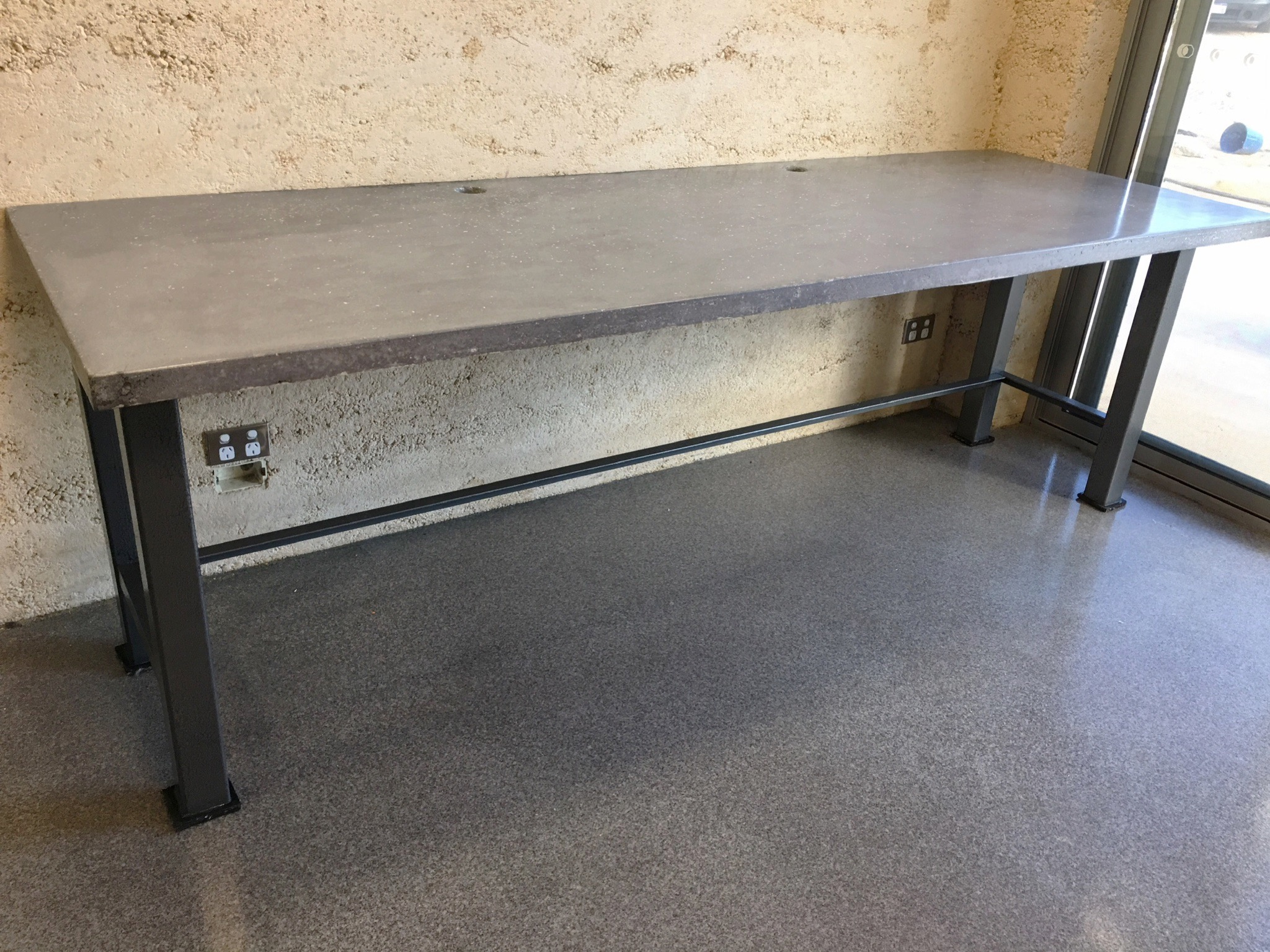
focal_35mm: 29
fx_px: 1064
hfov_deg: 61.7
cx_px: 635
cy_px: 476
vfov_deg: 48.2
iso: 50
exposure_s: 1/33
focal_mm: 4.15
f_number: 2.2
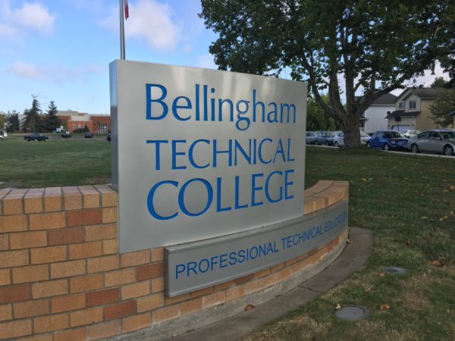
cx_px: 228
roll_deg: -0.5
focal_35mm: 29
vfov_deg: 48.2
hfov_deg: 61.7
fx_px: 381
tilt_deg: -5.6
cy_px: 170
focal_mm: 4.15
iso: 32
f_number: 2.2
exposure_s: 1/1099
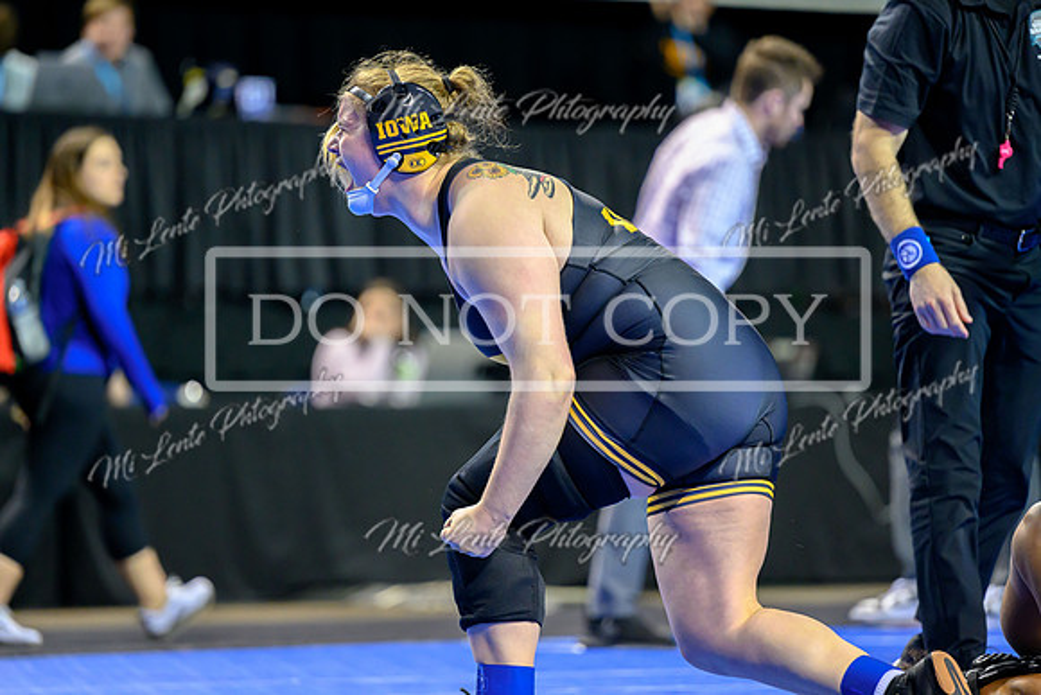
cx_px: 513
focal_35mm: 215
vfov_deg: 6.4
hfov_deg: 9.6
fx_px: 6211
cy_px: 311
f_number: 2.8
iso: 3200
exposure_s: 1/800
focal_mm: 190
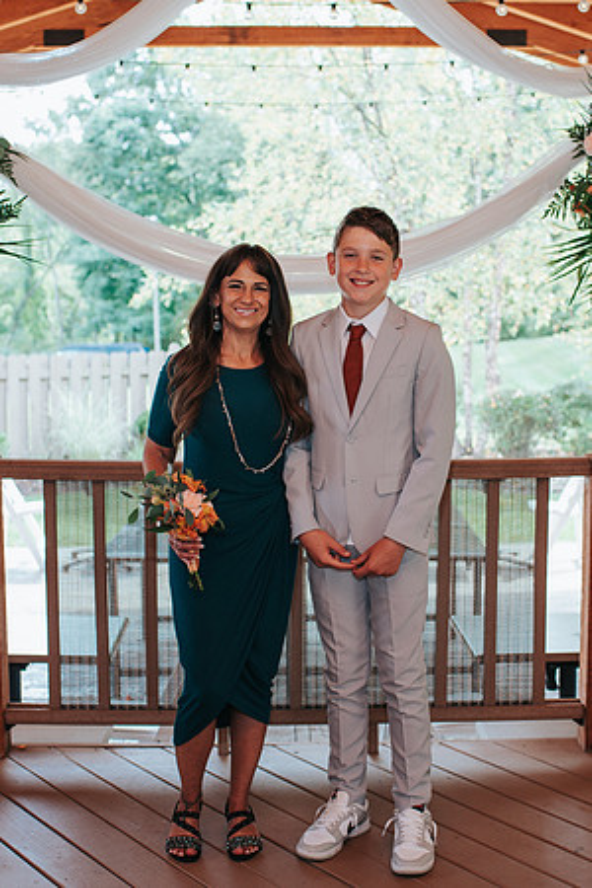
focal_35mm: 54
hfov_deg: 25.2
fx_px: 1325
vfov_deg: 37.1
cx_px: 329
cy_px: 443
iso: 220
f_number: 3.2
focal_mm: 35
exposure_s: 1/200
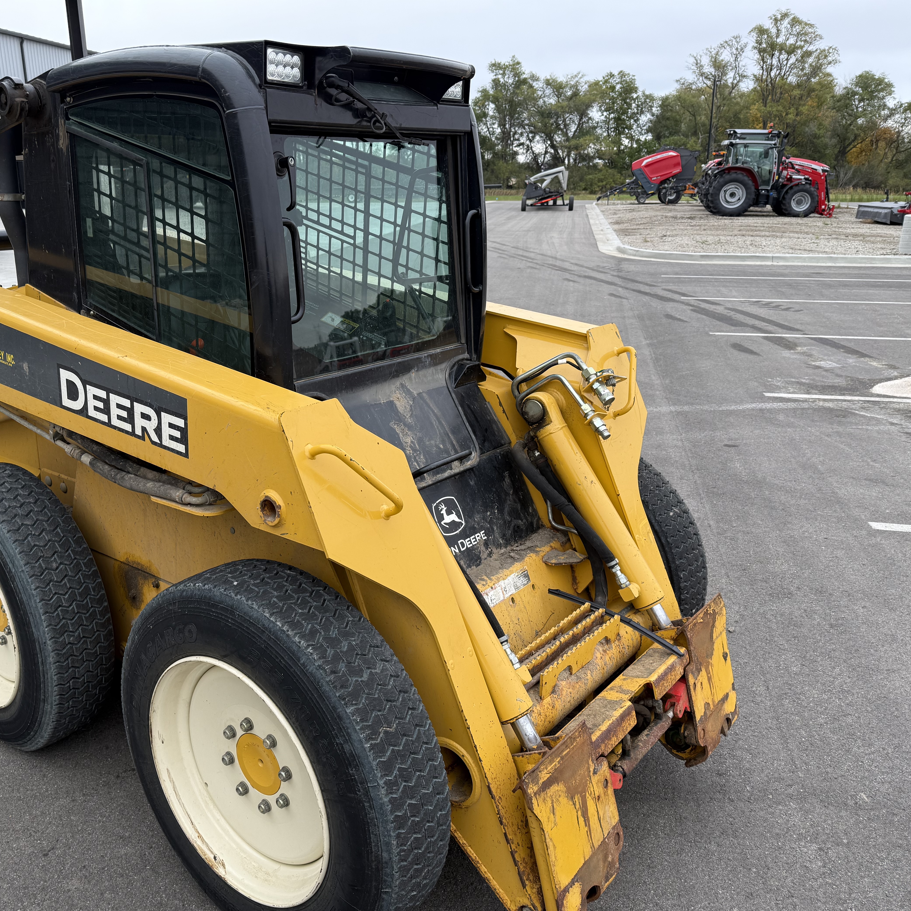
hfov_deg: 55.1
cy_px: 466
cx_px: 351
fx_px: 863
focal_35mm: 29
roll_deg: +1.5
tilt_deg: -17.2
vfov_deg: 55.6
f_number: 1.78
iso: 64
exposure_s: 1/222
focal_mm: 6.76
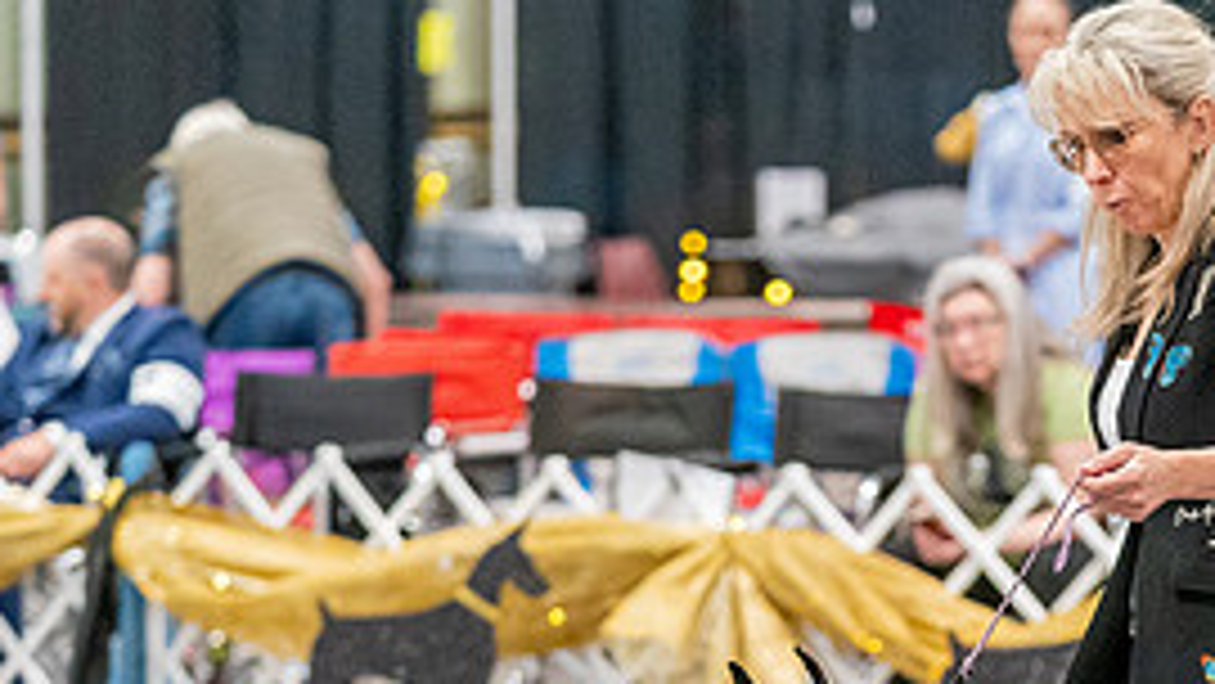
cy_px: 727
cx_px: 864
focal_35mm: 250
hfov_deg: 8.6
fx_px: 8056
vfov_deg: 4.9
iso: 8000
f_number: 2.8
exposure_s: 1/250
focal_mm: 111
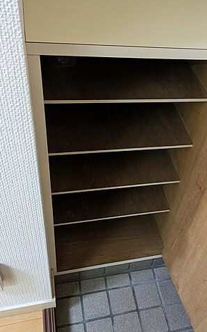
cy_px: 166
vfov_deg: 54.0
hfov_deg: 34.7
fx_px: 325
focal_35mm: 36
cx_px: 150
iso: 346
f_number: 1.89
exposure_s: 1/24
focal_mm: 5.43
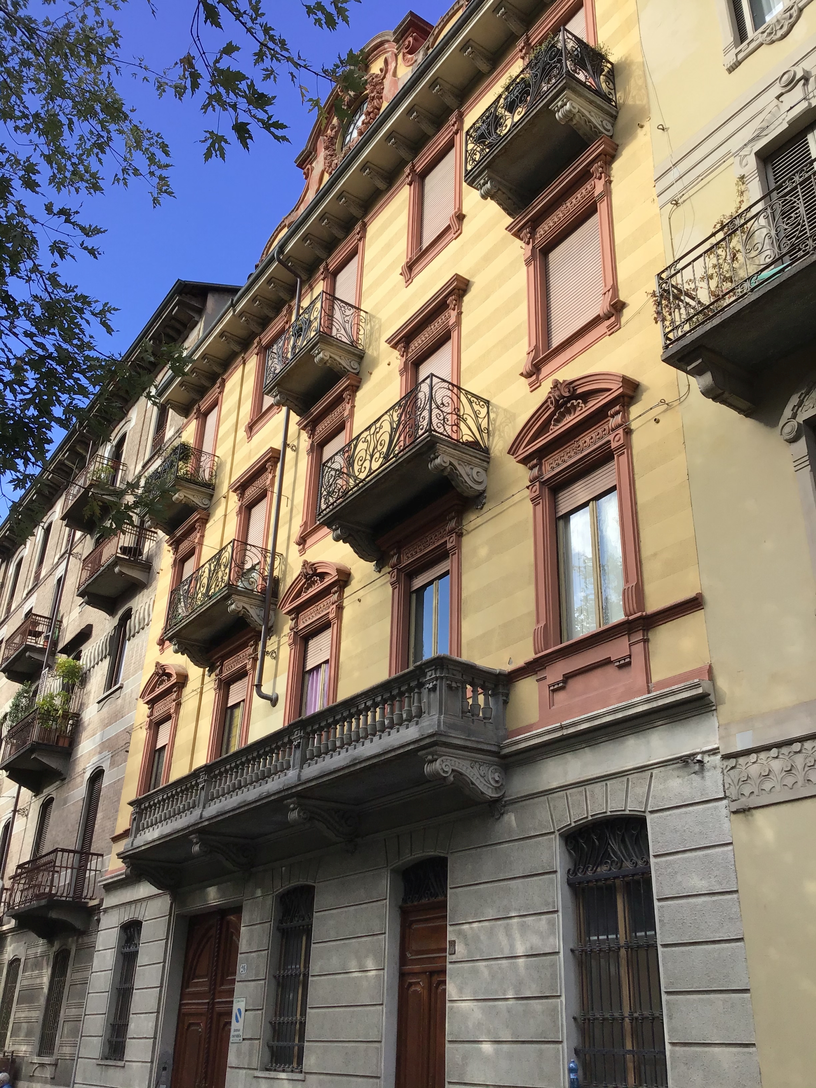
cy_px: 544
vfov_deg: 58.4
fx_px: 974
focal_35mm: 31
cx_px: 408
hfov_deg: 45.4
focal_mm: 3.3
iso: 25
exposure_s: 1/445
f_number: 2.4
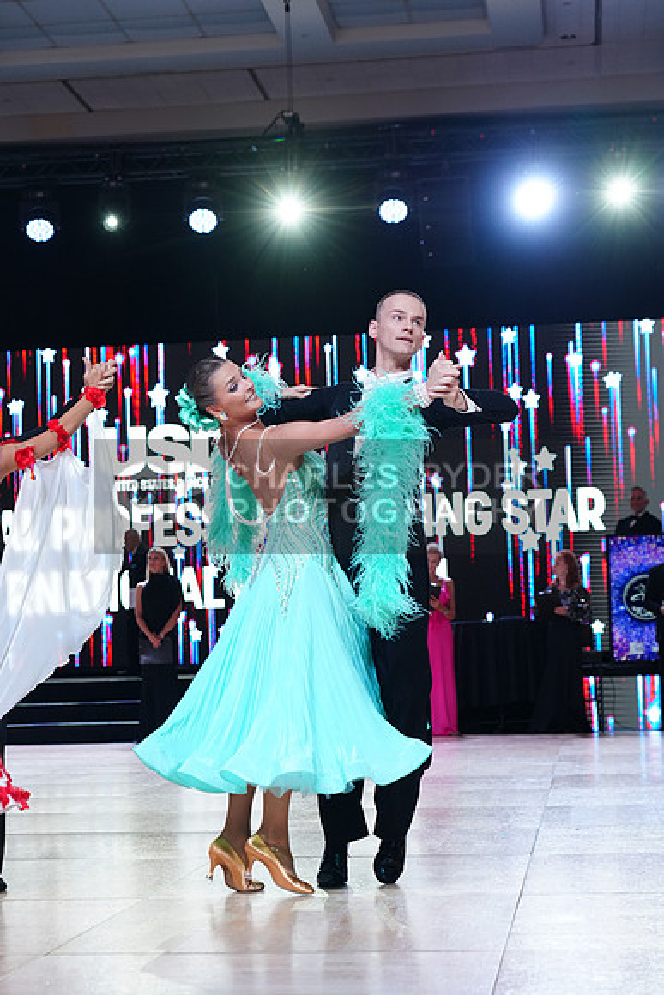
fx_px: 1852
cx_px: 332
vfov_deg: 30.1
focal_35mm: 67
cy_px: 498
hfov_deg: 20.3
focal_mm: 67
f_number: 4
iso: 1250
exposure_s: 1/500
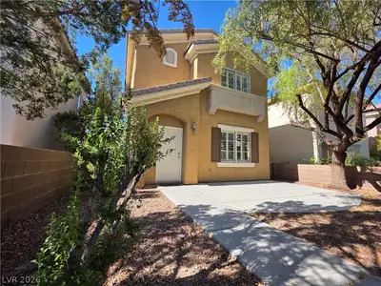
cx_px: 190
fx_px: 143
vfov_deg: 89.9
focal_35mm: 13
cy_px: 143
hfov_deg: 106.2
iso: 40
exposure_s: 1/1265
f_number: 1.9
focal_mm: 2.2
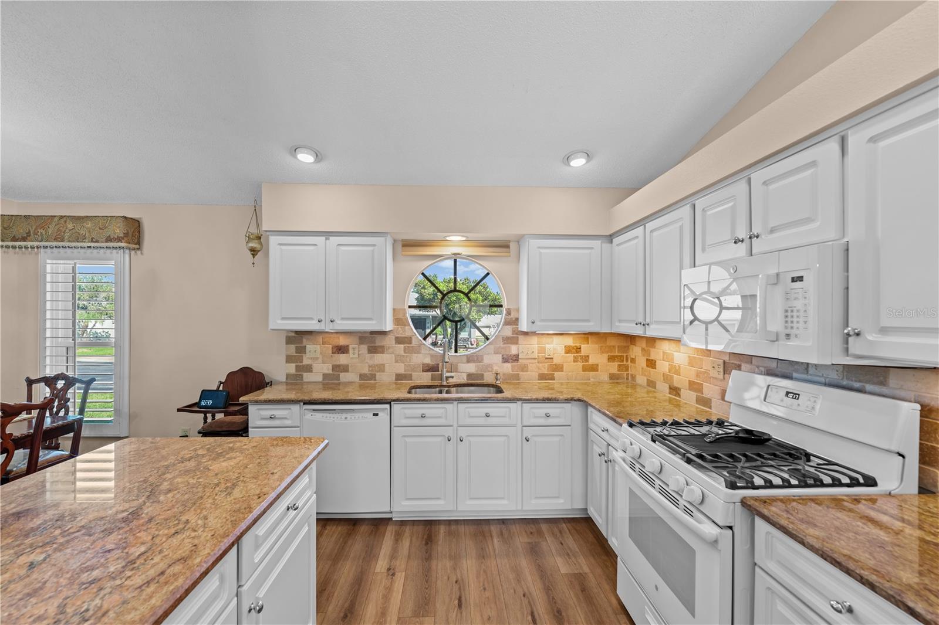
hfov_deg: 104.3
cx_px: 470
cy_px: 312
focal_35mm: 14
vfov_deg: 81.2
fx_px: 365
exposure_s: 1/8
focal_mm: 14
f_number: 5.6
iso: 400
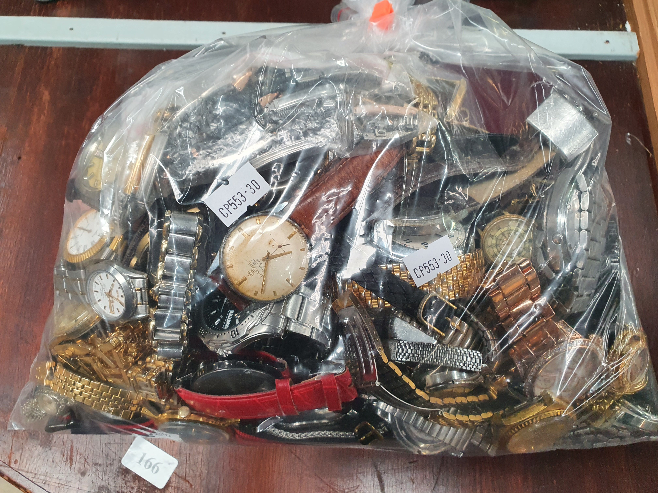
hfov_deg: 67.3
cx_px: 329
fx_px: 494
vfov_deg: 53.1
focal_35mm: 26
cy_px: 246
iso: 200
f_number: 2.4
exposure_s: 1/100
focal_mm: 4.32
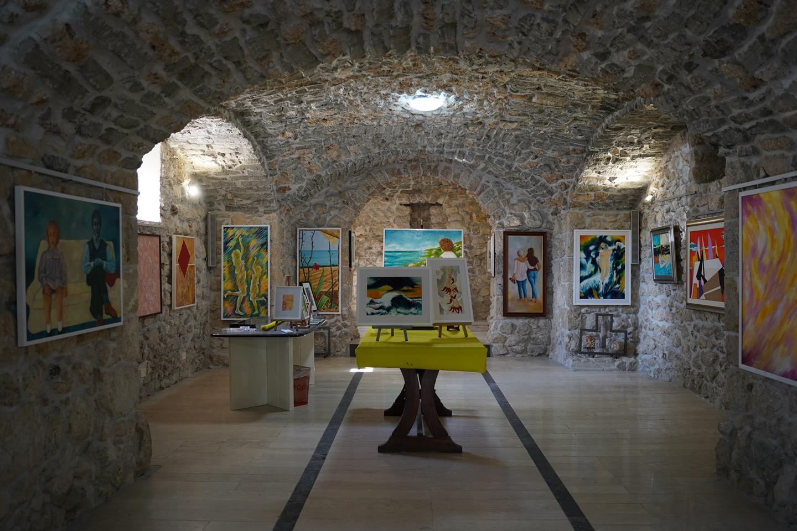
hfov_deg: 65.5
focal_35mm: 28
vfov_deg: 46.4
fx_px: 620
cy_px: 266
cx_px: 398
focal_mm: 28
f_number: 2.8
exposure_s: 1/100
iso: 640
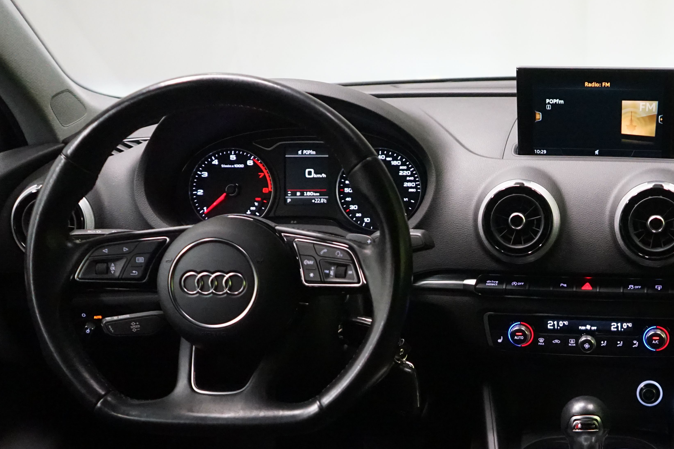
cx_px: 568
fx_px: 955
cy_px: 345
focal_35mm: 51
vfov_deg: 26.1
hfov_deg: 37.1
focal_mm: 28
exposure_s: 1/100
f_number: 3.5
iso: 6400
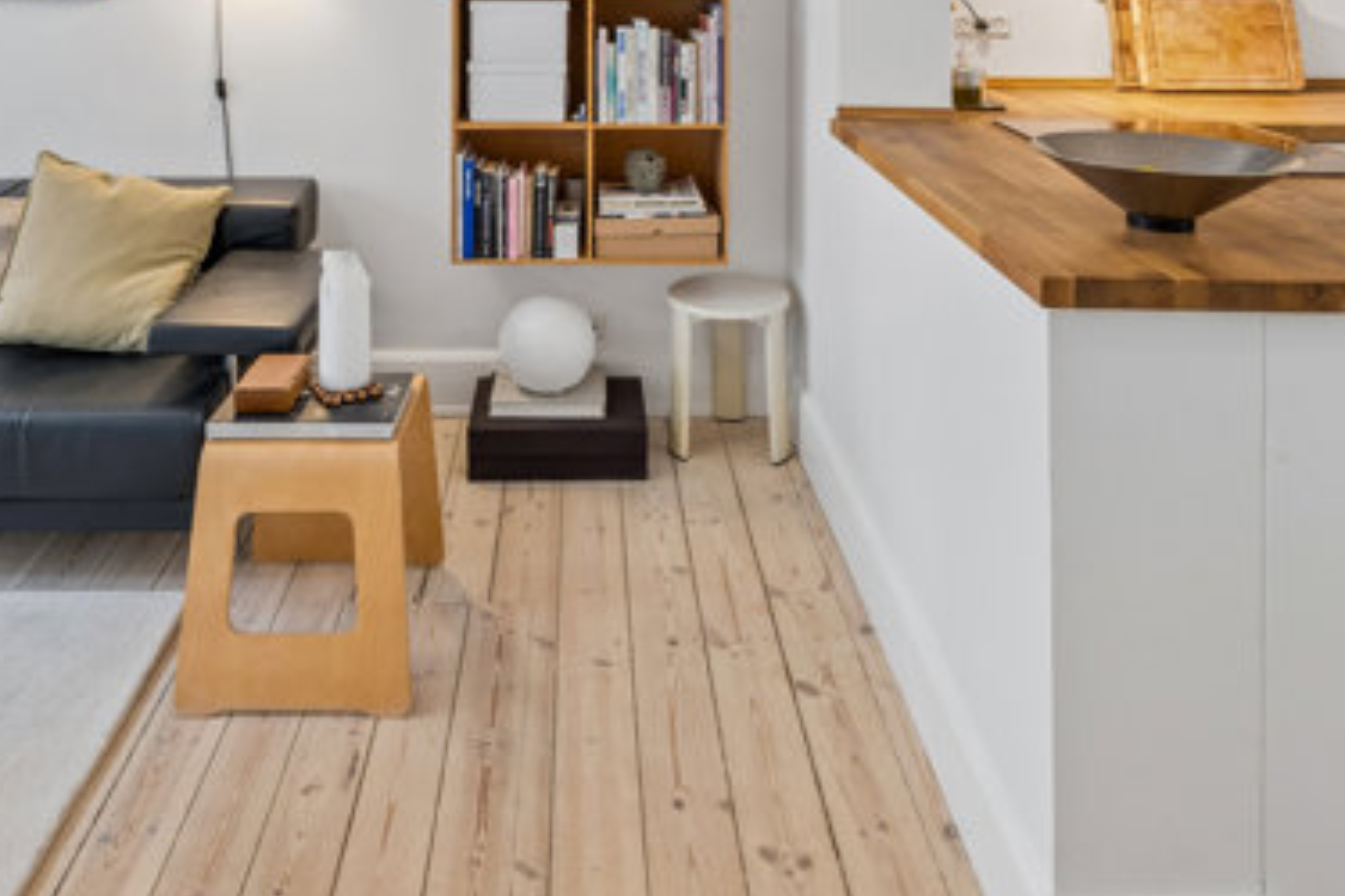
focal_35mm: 32
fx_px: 1195
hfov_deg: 58.5
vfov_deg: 36.2
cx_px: 577
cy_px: -38
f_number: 9
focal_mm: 15
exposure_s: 1/3.33
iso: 125
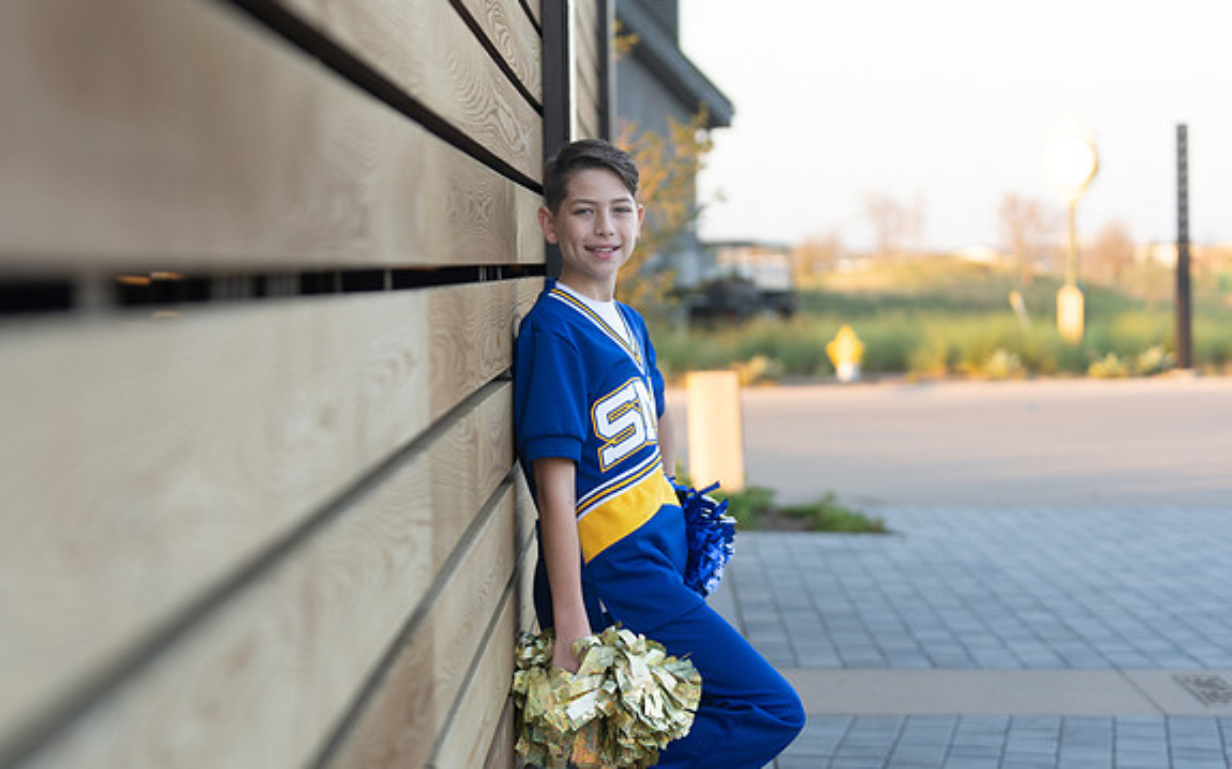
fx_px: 2585
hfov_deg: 26.8
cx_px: 619
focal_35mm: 77
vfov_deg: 16.9
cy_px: 395
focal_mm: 70
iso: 320
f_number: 2.8
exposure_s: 1/320
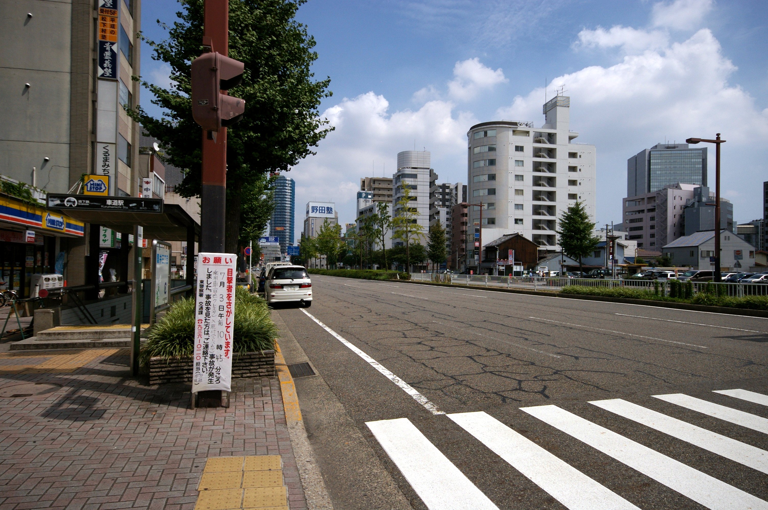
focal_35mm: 22
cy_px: 255
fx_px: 480
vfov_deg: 56.1
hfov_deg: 77.4
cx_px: 384
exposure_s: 1/750
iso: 200
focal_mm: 15
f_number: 11
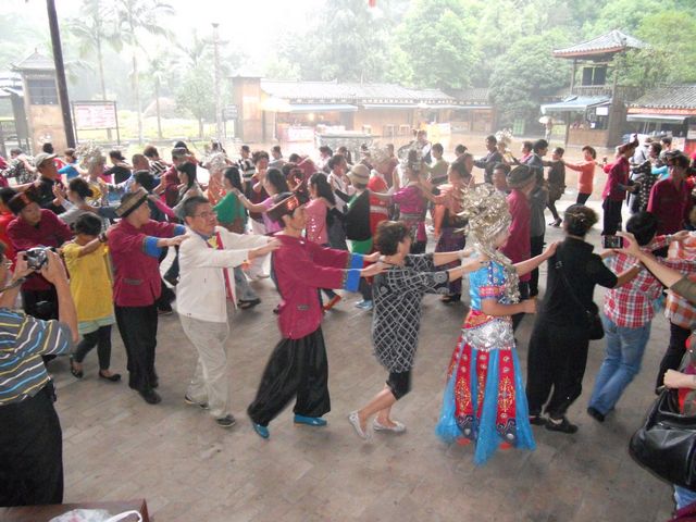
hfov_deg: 65.3
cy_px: 261
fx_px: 543
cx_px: 348
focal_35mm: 27
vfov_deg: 51.4
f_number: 3.2
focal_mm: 4.9
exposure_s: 1/25
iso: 640
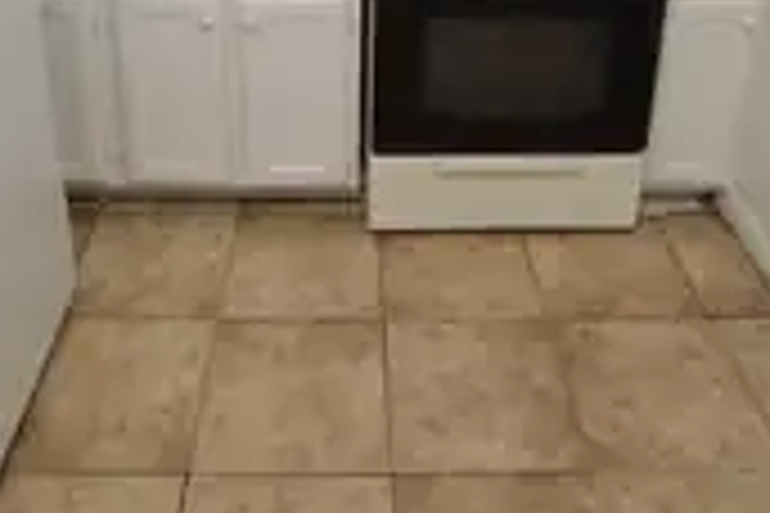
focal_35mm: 35
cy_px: -50
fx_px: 749
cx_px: 360
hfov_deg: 54.4
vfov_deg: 33.2
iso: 500
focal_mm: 10
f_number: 3.5
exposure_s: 1/60
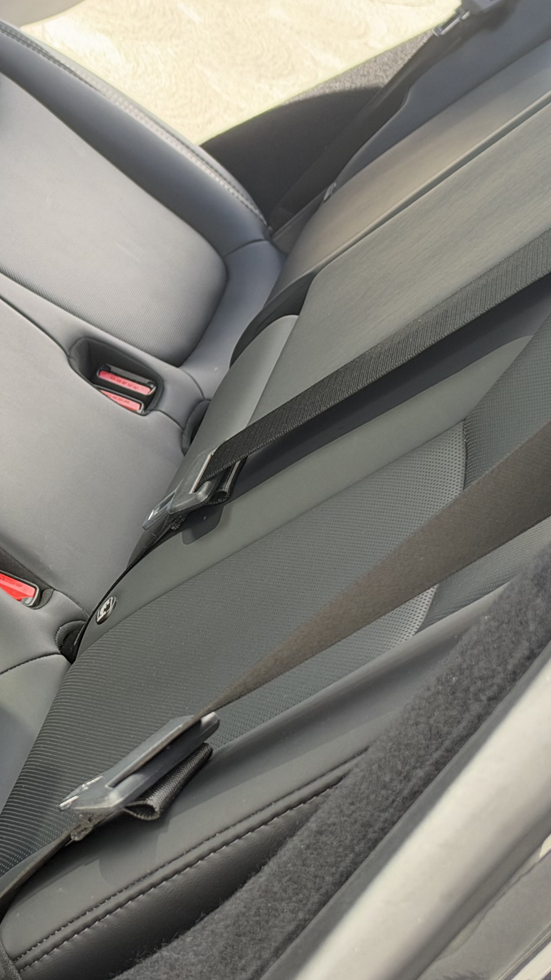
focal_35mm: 71
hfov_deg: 15.7
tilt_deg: -27.2
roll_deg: -18.7
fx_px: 1845
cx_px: -272
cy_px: 252
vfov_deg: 29.3
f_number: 1.8
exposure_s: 1/319
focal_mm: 6.93
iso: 80
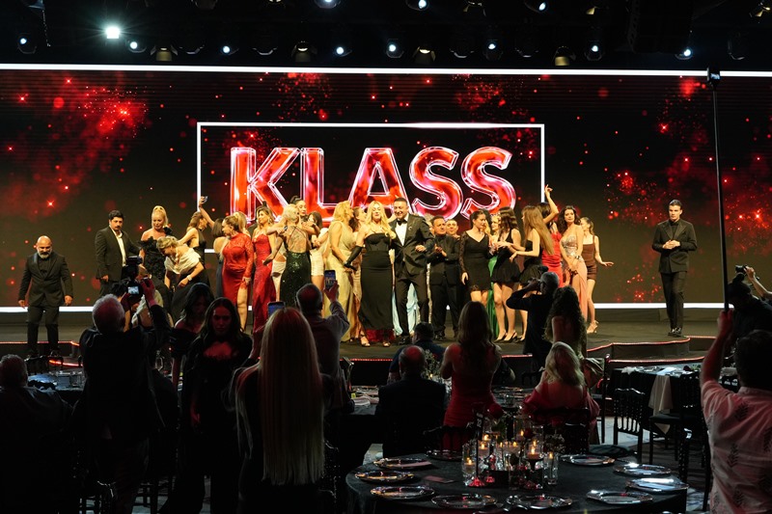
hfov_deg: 38.2
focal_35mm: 52
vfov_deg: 26.0
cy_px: 257
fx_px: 1115
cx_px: 386
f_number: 5.6
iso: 2500
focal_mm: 35
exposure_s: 1/250
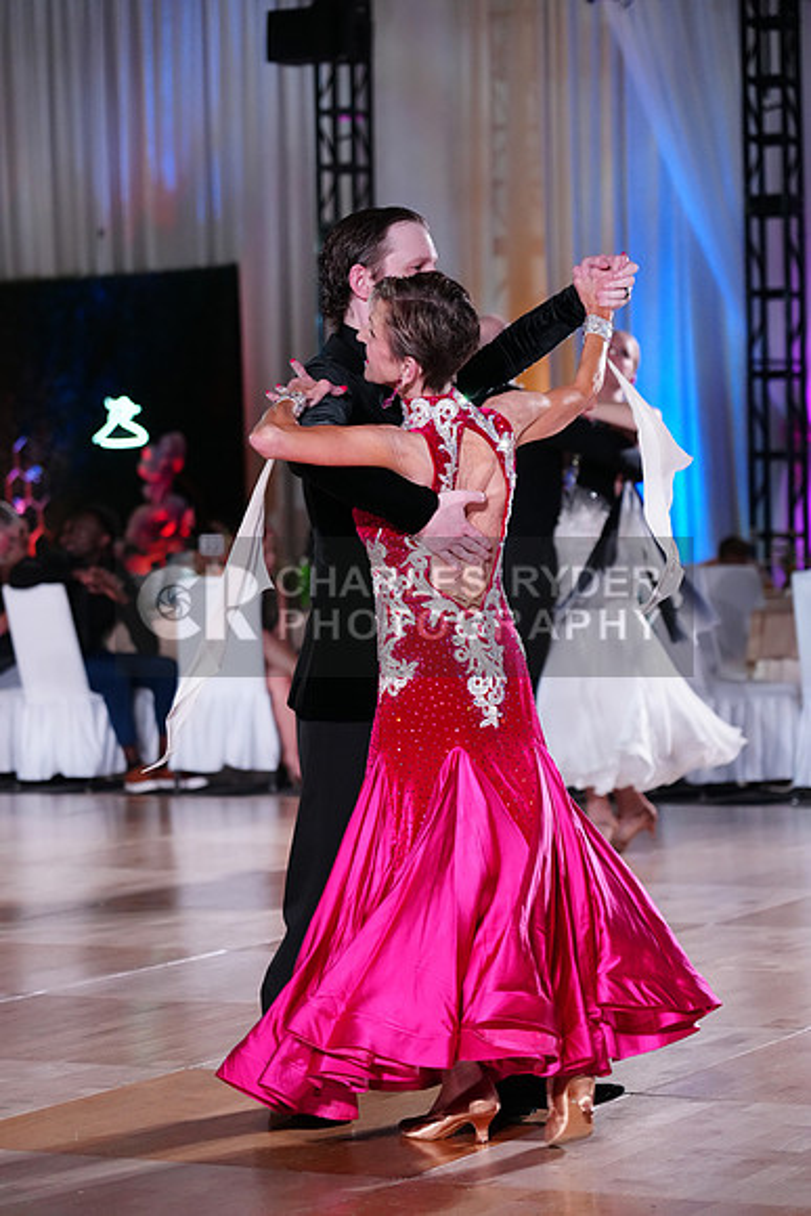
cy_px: 608
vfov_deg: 19.5
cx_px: 406
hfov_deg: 13.0
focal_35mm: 105
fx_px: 3546
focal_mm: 105
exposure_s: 1/400
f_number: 4
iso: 3200
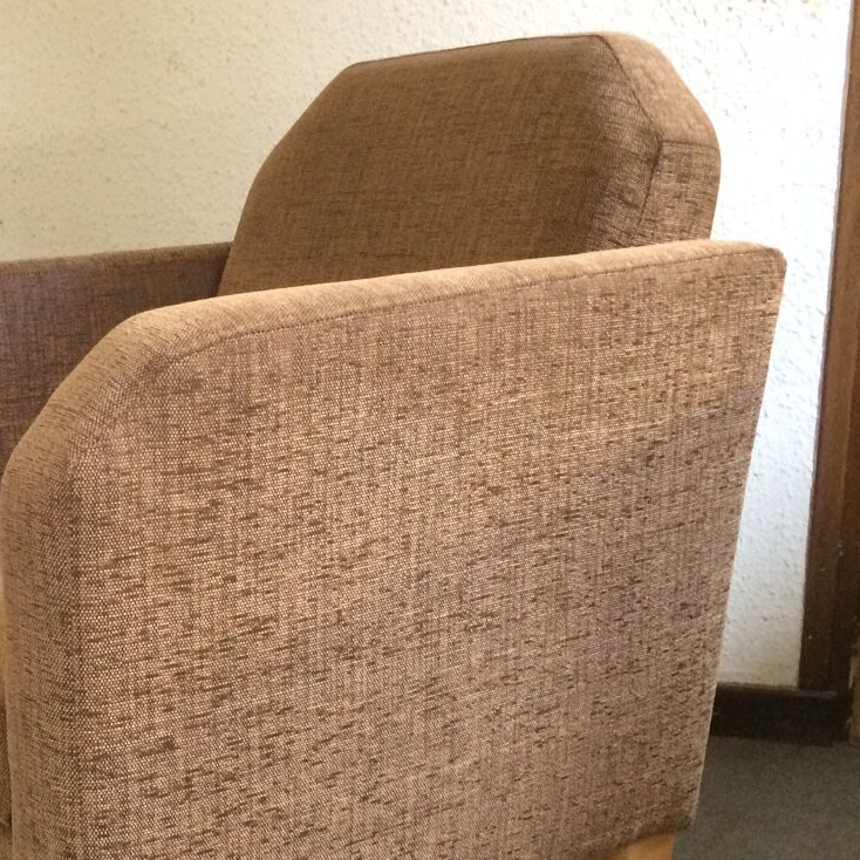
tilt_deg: -16.7
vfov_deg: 29.6
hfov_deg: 28.8
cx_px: 77
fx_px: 1602
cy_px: 647
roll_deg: +3.6
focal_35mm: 57
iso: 320
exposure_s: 1/33
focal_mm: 4.15
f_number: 2.2
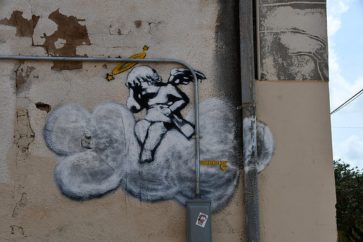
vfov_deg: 19.7
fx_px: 696
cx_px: 182
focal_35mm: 69
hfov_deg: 29.2
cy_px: 121
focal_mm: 46
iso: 100
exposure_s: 1/400
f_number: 10
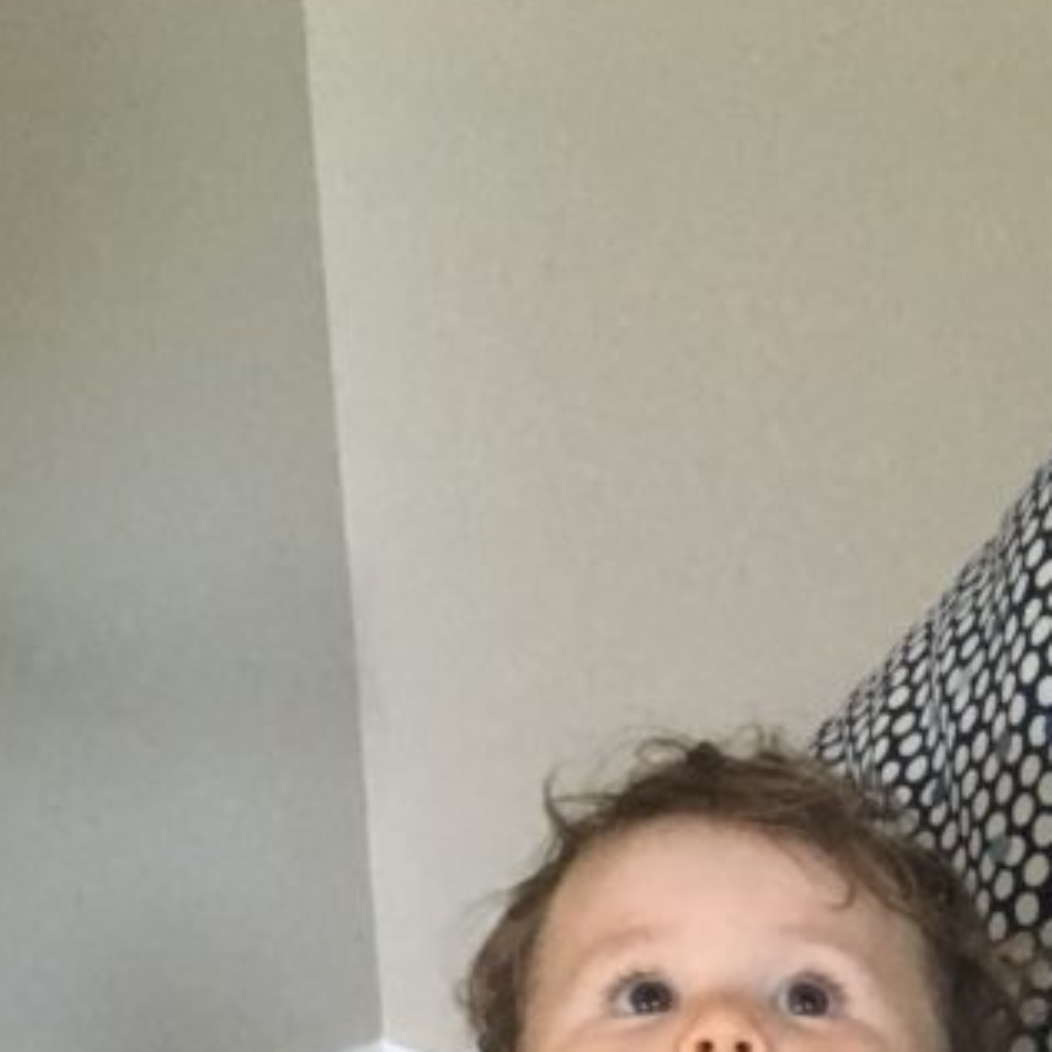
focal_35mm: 83
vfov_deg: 18.4
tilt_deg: -28.2
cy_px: 1605
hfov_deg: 20.7
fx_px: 2854
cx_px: 806
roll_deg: -1.0
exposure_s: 1/15
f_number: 2.2
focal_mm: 4.15
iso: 250
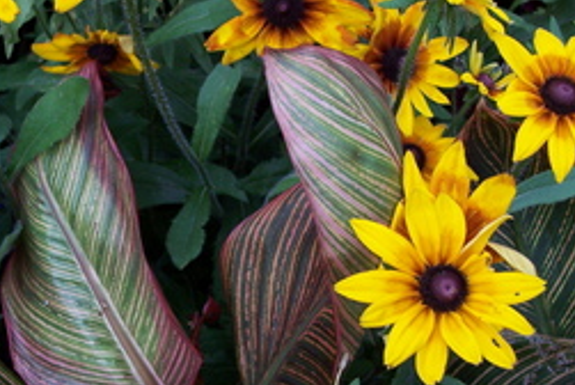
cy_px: 135
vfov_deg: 19.2
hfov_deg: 28.1
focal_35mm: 71
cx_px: 167
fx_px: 1135
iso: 100
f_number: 3.4
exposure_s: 1/125
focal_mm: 8
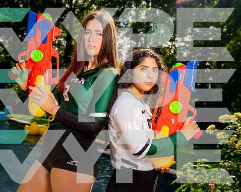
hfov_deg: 38.0
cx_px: 108
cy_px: 96
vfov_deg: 30.8
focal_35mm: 49
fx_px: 349
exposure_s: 1/320
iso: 125
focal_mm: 43
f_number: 5.6
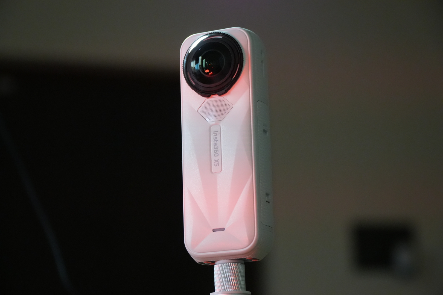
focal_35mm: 80
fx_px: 978
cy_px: 148
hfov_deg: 25.5
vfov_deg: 17.2
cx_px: 222
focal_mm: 53
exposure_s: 1/160
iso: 4000
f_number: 4
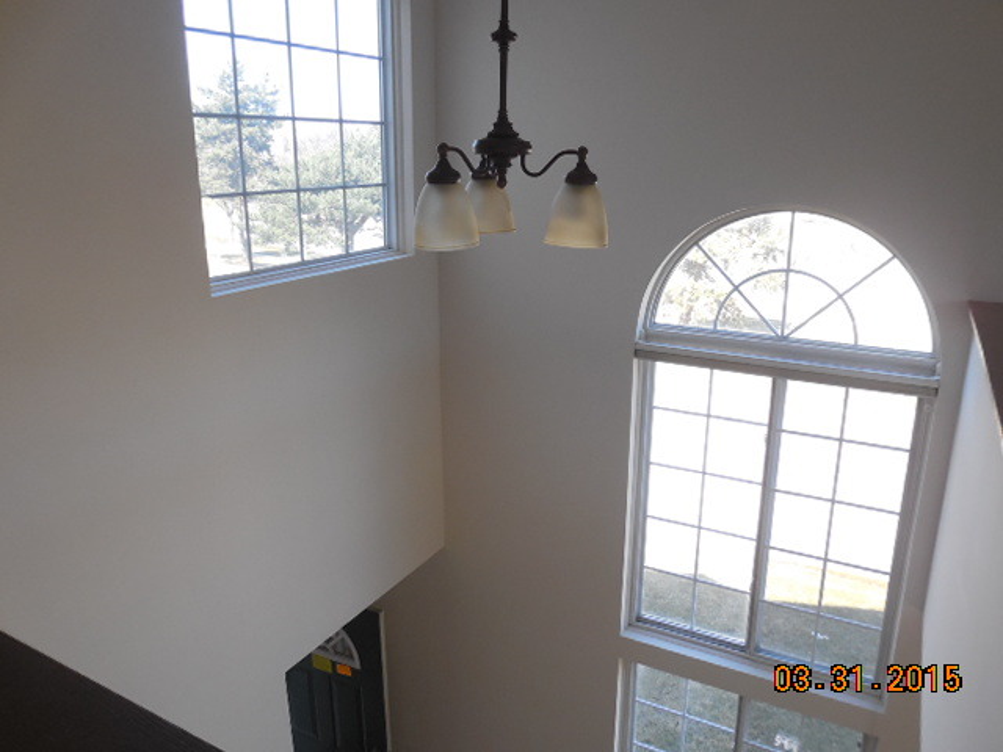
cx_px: 502
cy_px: 376
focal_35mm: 26
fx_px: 753
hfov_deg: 67.3
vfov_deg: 53.1
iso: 320
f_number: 3.5
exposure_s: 1/250
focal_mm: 4.6
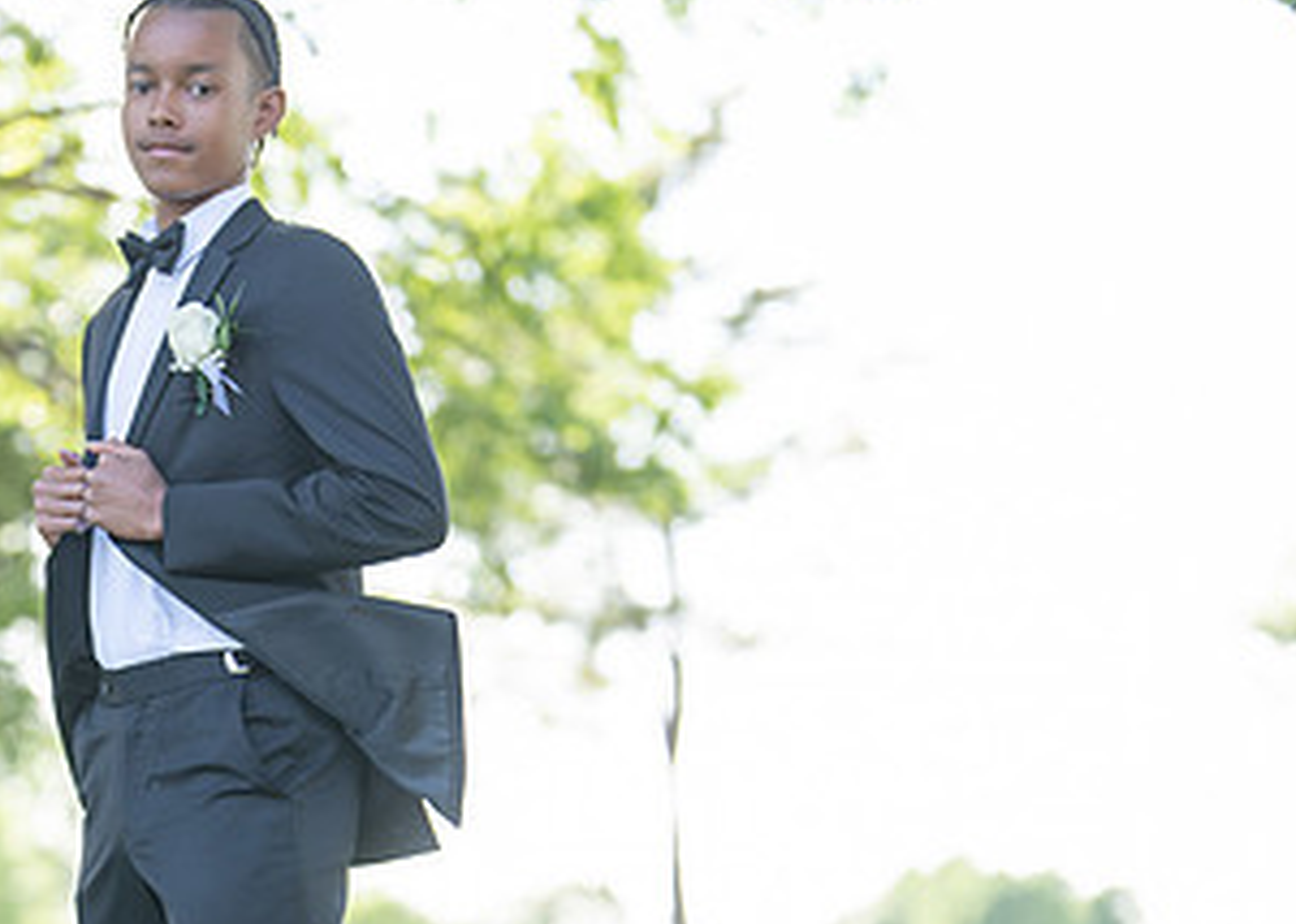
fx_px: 3826
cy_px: 829
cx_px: 237
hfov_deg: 19.0
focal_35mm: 104
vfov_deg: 13.7
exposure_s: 1/1600
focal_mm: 50
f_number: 1.2
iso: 160
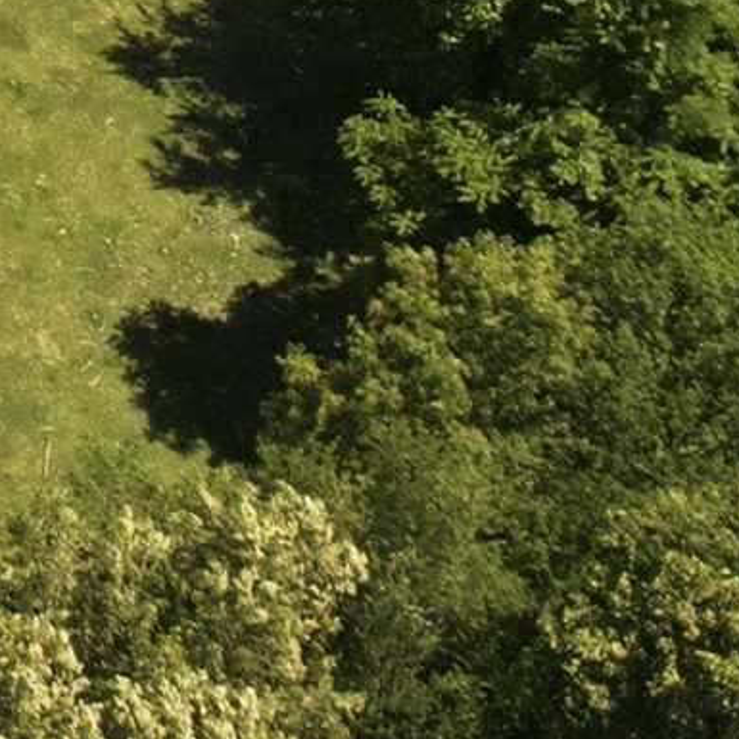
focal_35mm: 169
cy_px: -965
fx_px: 4082
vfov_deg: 9.4
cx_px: -1079
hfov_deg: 9.2
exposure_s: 1/1600
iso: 100
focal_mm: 12.3
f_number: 2.8
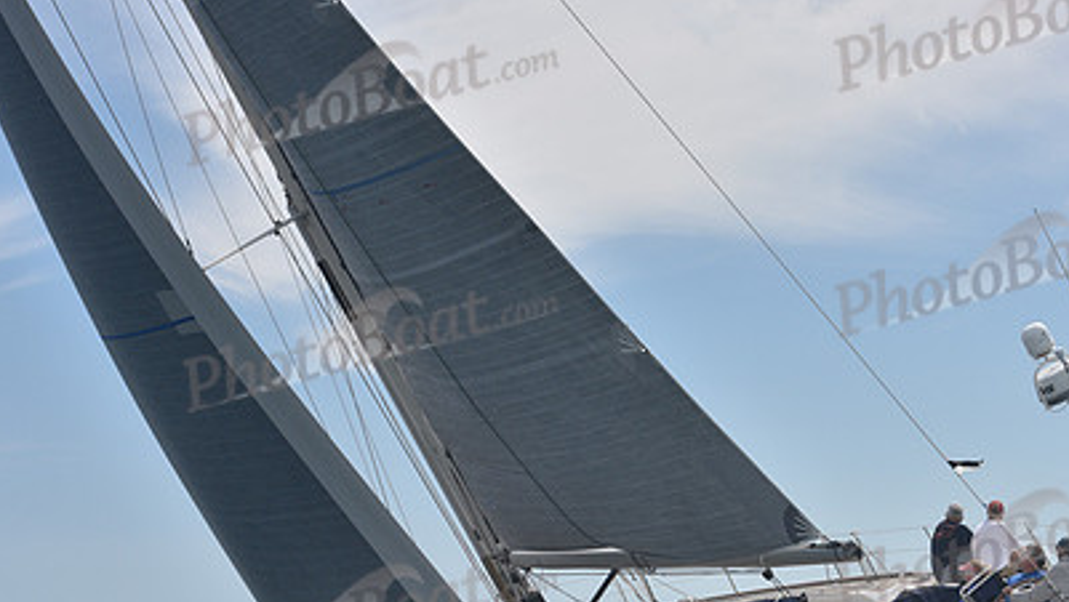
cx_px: 698
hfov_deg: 20.1
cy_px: 444
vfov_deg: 11.4
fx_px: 3006
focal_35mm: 106
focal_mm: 70
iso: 320
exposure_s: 1/800
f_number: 6.3
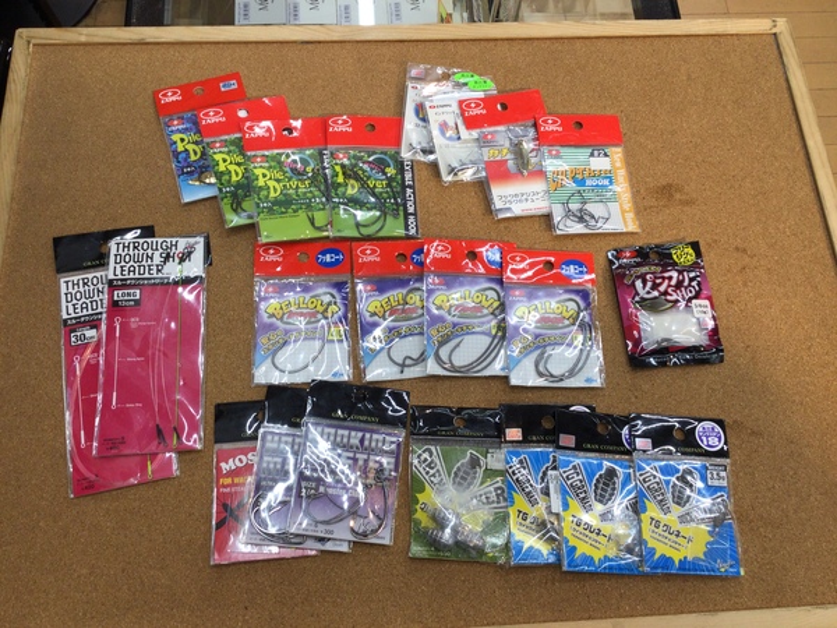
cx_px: 418
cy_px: 314
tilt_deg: -70.3
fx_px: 750
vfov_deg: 45.4
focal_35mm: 31
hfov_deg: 58.4
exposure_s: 1/60
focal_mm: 3.3
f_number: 2.4
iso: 32
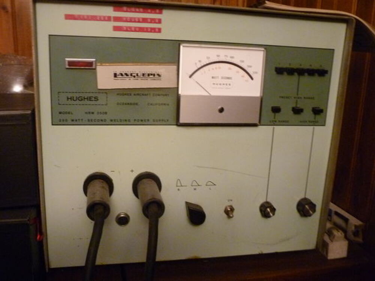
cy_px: 140
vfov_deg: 44.2
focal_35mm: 32
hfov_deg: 56.8
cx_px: 188
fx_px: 347
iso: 640
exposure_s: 1/30
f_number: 3
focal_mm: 5.8
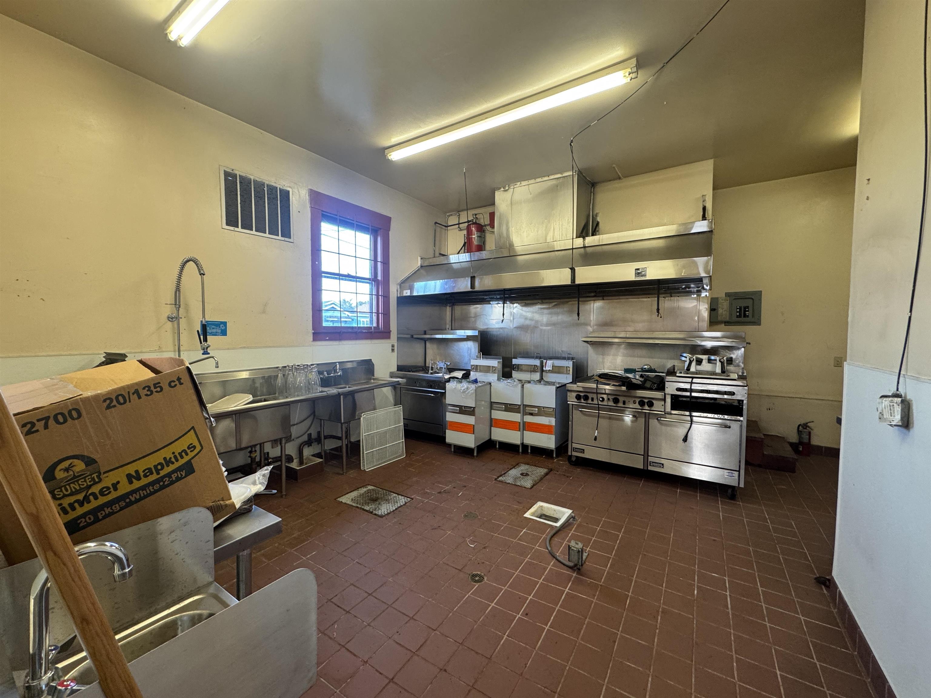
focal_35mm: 14
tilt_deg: -3.6
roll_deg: -0.5
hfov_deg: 102.1
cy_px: 349
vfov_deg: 85.7
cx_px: 466
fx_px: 377
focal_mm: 2.22
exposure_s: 1/60
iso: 200
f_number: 2.2
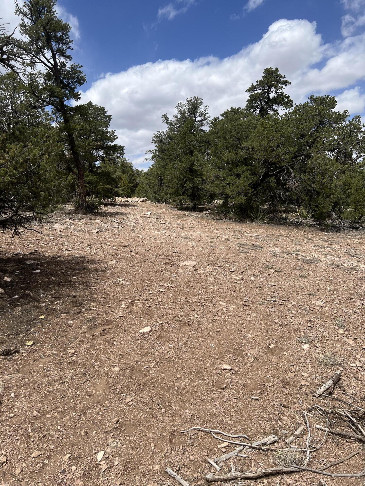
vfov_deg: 67.3
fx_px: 366
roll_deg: +3.6
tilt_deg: -4.5
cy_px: 243
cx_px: 182
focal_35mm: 26
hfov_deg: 53.1
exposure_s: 1/5882
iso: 50
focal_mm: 5.7
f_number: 1.5
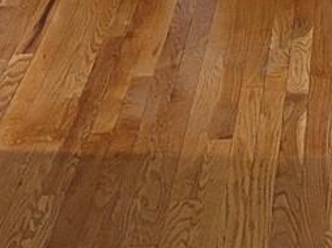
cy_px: -473
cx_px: 405
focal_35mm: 164
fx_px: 1571
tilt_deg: -4.1
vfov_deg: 7.9
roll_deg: +0.9
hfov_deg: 11.8
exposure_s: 1/60
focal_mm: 5.96
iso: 320
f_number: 1.6
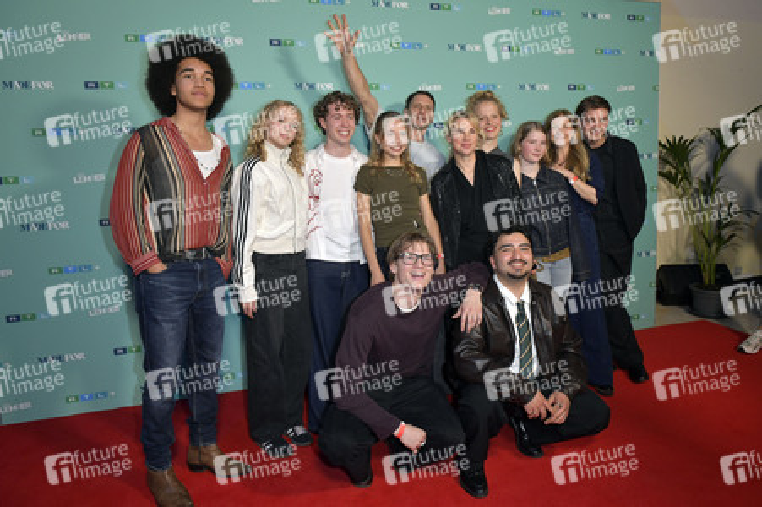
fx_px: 508
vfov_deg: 53.1
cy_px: 254
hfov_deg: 73.8
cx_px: 381
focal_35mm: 24
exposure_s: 1/250
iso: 1600
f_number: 6.3
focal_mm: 24
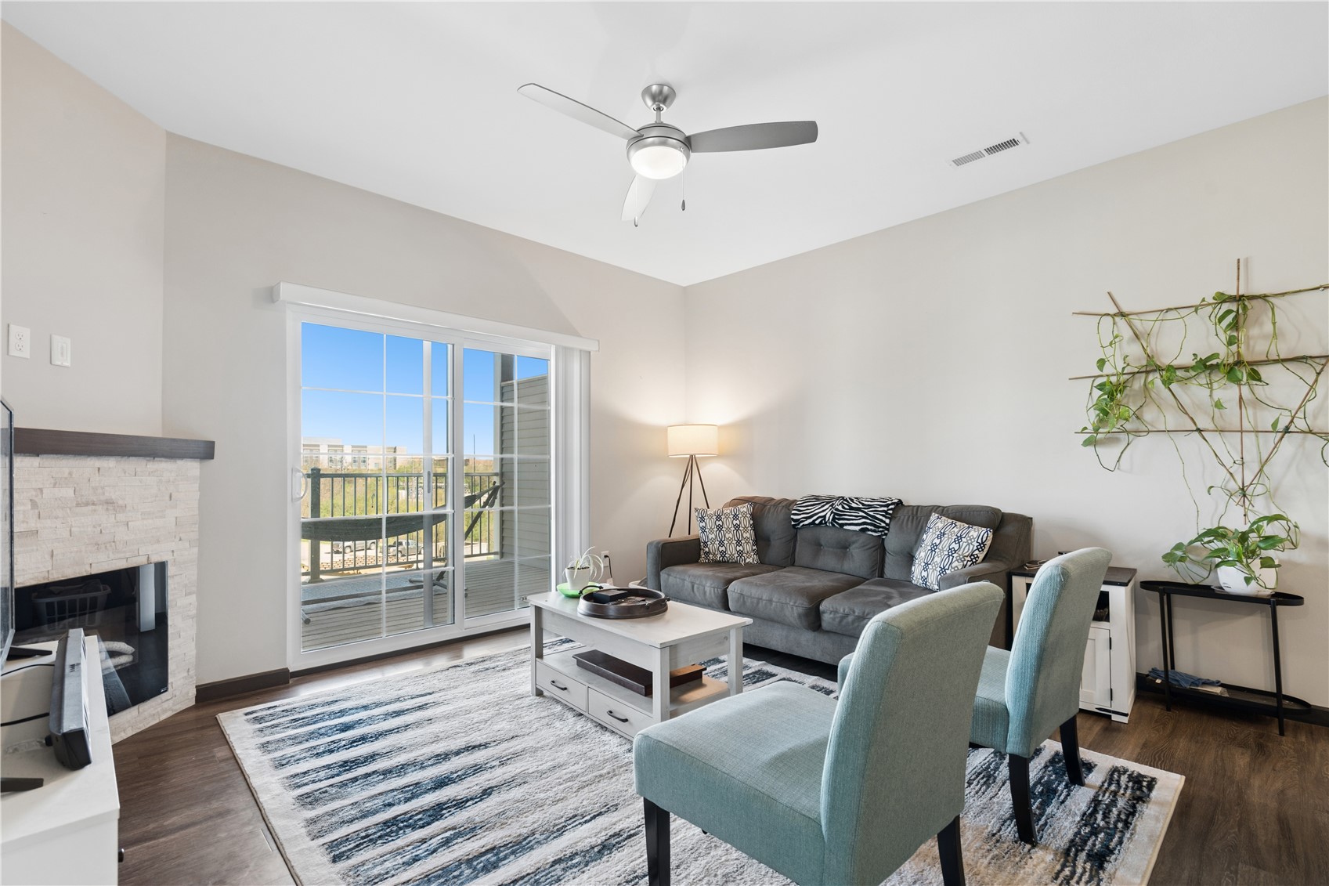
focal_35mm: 16
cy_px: 443
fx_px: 591
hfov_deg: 96.7
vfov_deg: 73.7
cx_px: 664
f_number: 8
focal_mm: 16
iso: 400
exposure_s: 1/15
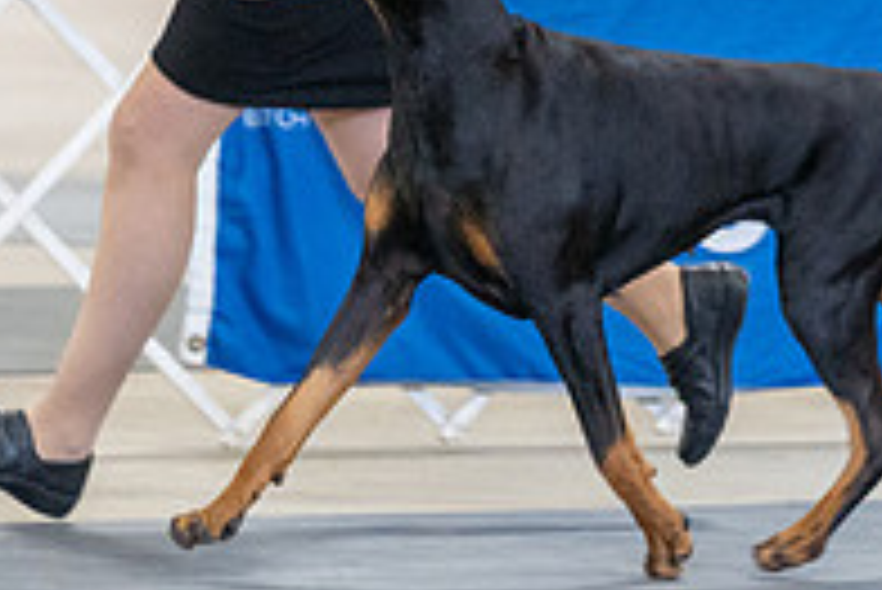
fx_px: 12749
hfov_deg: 4.0
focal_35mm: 520
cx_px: 490
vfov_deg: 2.6
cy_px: -124
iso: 6400
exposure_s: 1/320
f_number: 3.5
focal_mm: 176
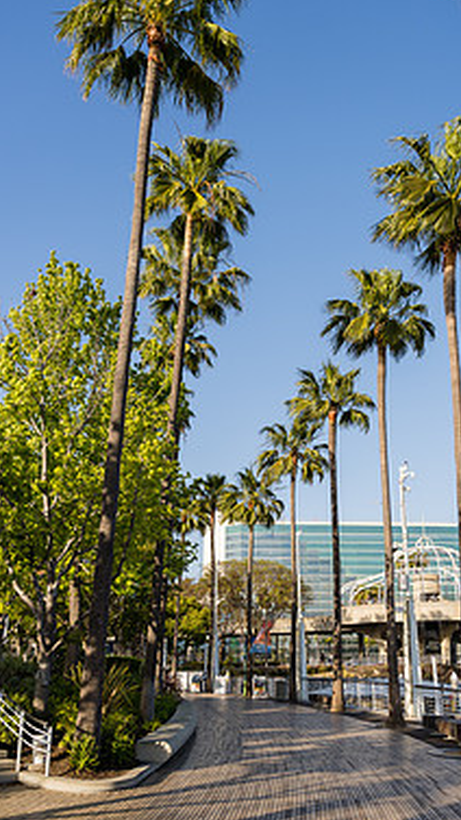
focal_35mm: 34
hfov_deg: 34.5
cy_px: 455
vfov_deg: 57.9
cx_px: 285
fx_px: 739
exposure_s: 1/1250
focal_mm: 27.2
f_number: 3.2
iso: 100
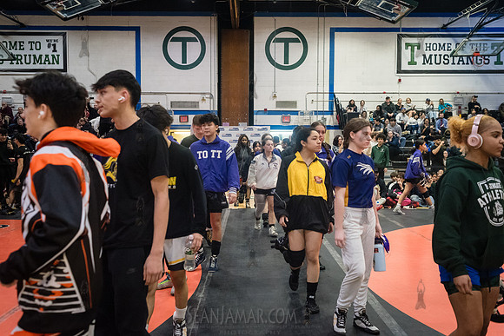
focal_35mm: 35
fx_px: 492
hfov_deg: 54.2
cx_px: 252
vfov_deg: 37.7
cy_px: 168
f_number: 4
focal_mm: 35
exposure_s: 1/400
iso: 8000
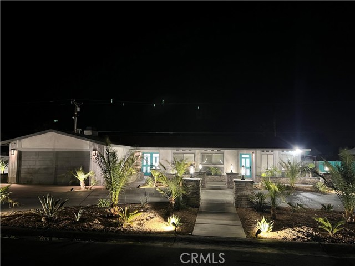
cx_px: 178
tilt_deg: +4.4
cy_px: 133
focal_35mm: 26
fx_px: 267
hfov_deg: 67.3
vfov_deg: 53.1
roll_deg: -0.9
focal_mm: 5.7
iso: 800
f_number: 1.5
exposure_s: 1/30
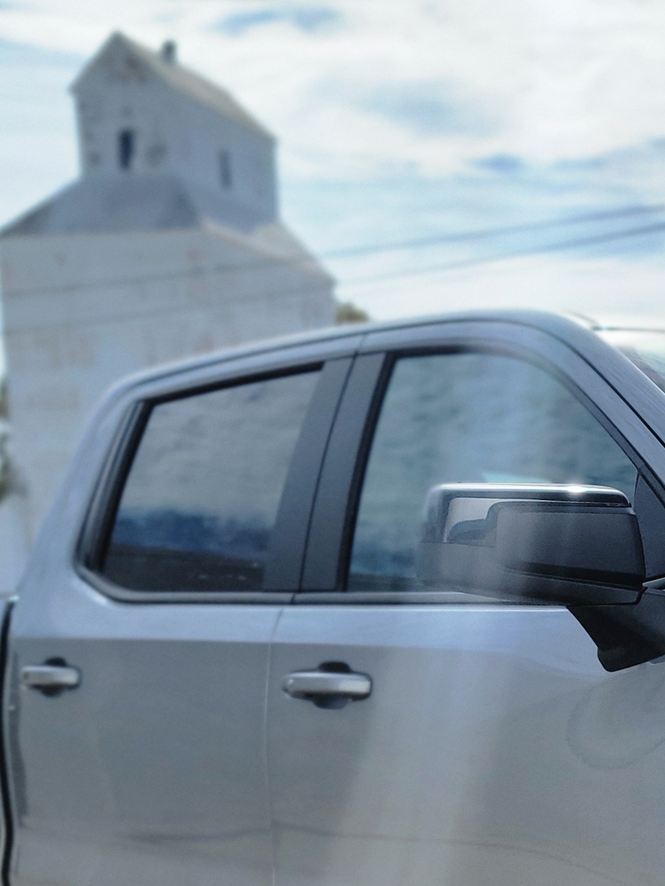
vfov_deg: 26.4
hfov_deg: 19.0
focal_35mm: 71
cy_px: 819
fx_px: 1819
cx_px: 895
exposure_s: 1/1593
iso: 16
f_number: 1.8
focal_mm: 6.7
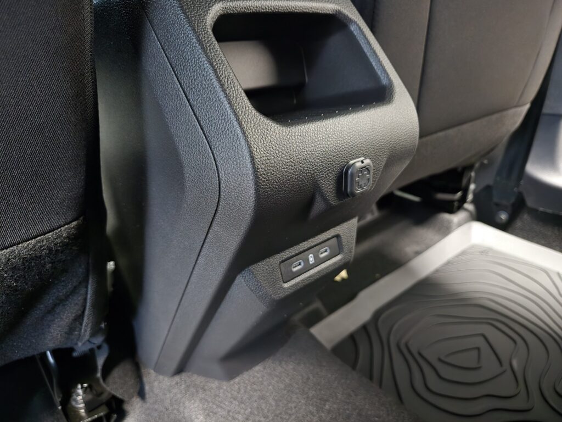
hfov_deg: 73.9
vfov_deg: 58.9
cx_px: 281
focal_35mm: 23
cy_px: 211
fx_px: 373
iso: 2500
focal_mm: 5.4
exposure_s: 1/16.7
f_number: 1.8
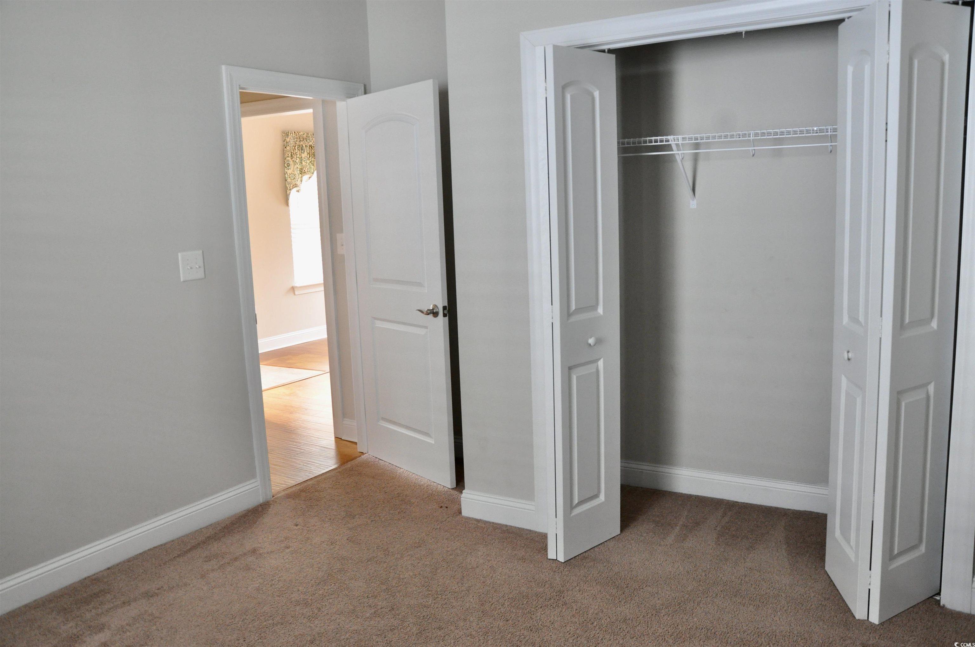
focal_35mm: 27
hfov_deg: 67.4
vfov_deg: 47.8
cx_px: 488
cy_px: 324
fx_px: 730
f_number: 6.3
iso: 1000
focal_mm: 18
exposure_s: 1/40
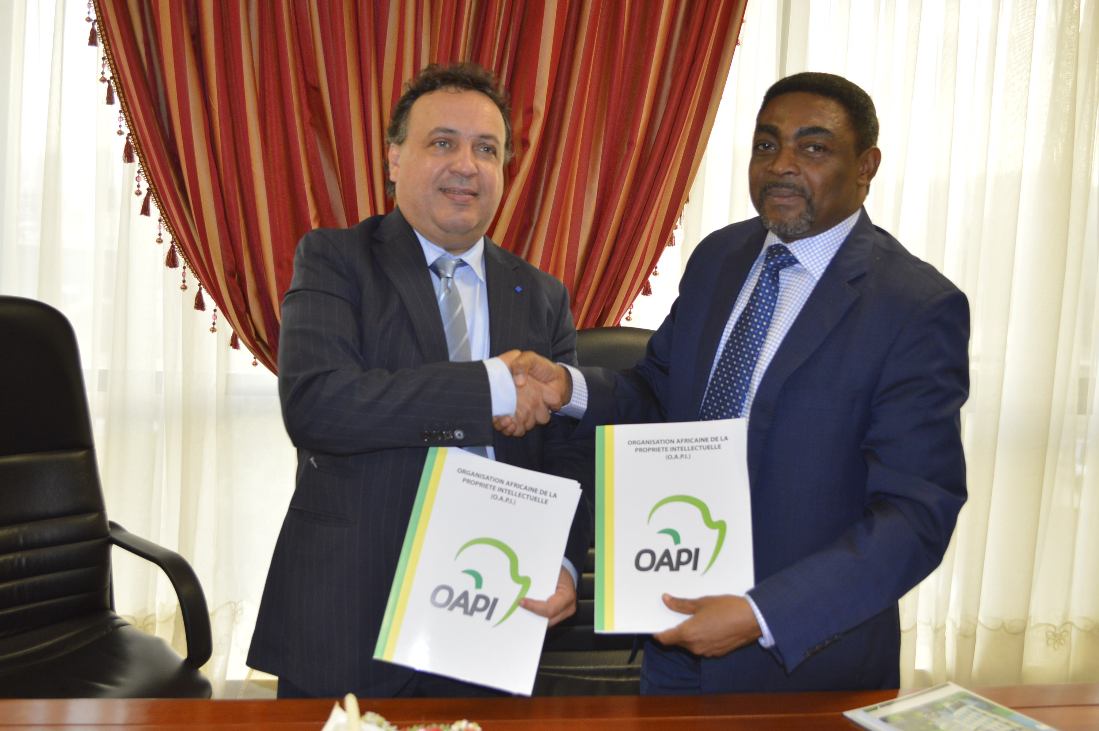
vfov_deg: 36.8
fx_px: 1098
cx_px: 550
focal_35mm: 36
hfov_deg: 53.2
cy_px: 366
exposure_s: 1/60
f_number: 4
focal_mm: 24
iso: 720
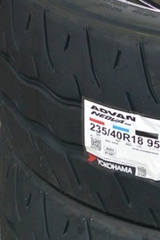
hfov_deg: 7.7
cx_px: 257
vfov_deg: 11.6
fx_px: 1160
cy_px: -20
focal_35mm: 174
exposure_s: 1/125
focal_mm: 18.5
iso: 200
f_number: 2.8
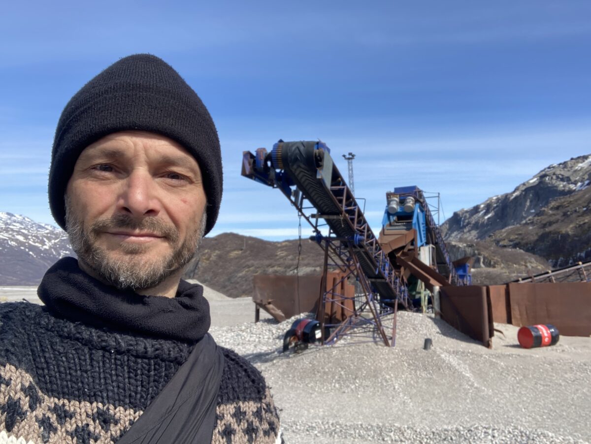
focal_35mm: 32
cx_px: 296
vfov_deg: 44.2
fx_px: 547
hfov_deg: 56.8
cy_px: 222
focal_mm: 2.87
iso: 20
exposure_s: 1/903
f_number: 2.2
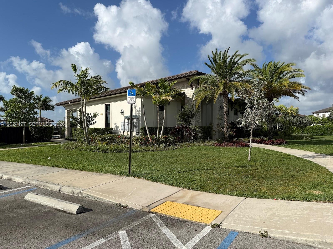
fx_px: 231
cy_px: 124
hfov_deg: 71.6
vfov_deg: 56.8
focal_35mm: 24
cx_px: 166
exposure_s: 1/5319
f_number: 1.78
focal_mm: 6.76
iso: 80
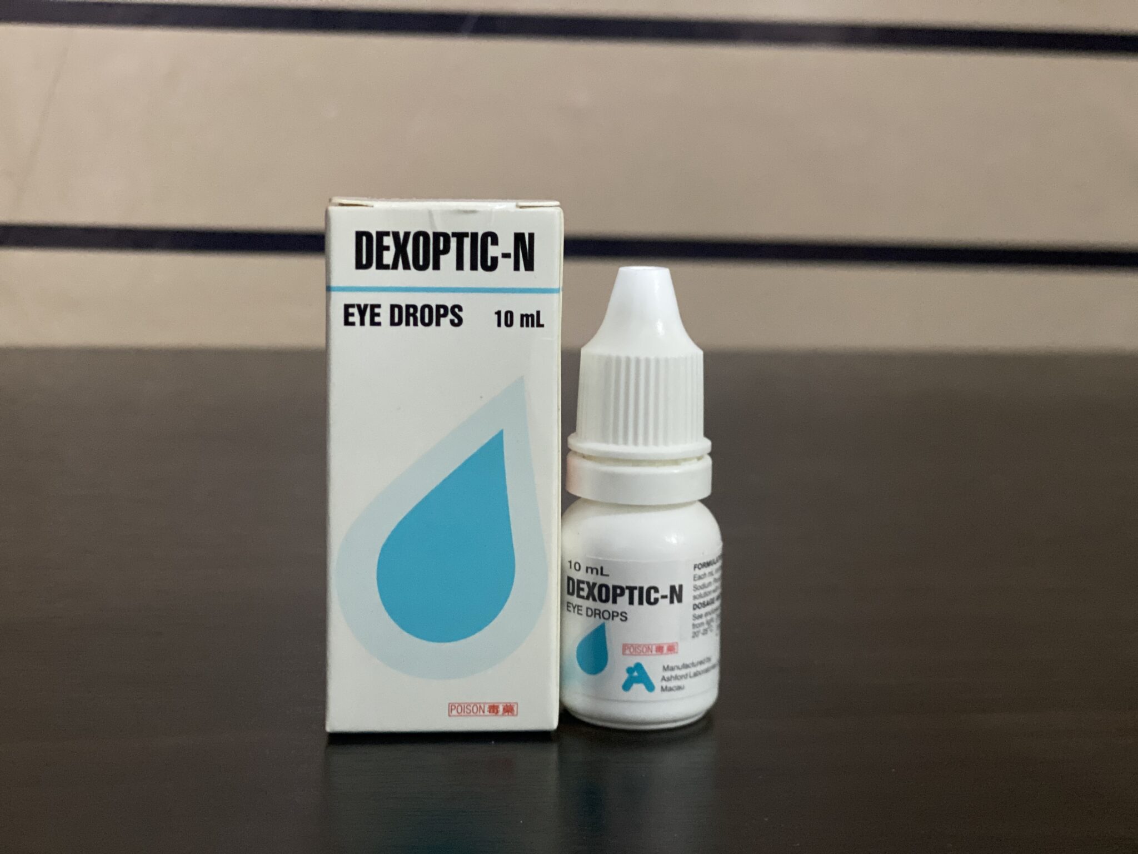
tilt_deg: -8.0
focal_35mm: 52
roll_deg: -0.4
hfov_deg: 36.8
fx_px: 1709
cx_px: 569
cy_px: 427
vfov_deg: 28.0
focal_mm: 6
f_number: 2
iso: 400
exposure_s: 1/33
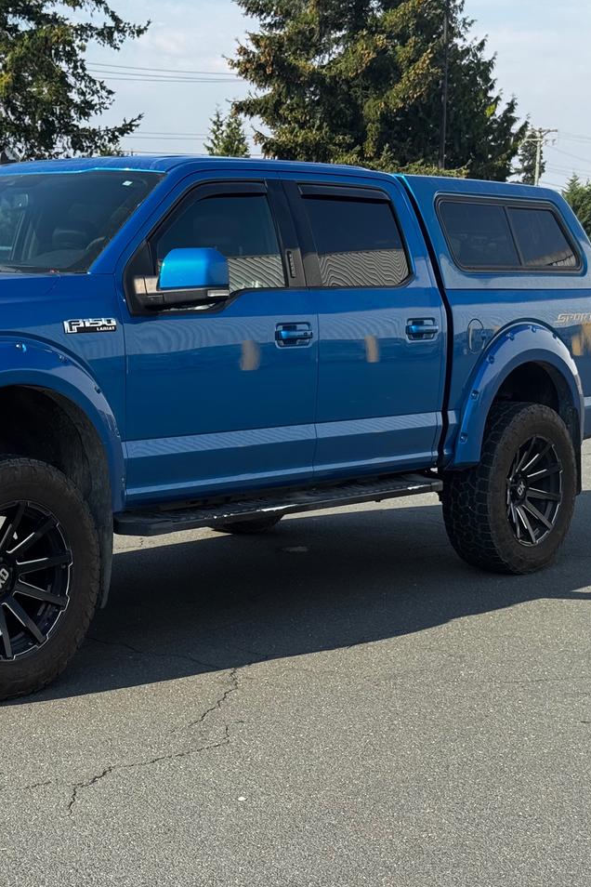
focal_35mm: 67
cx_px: 126
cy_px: 444
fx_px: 1650
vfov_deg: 30.1
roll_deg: -0.6
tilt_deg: -7.1
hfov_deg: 20.1
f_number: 1.78
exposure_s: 1/1597
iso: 64
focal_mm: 6.76
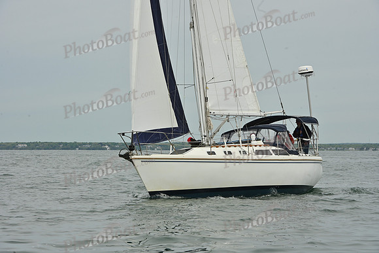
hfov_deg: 13.7
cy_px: 126
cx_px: 190
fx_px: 1579
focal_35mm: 150
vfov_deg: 9.2
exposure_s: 1/800
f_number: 13
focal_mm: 150
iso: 320
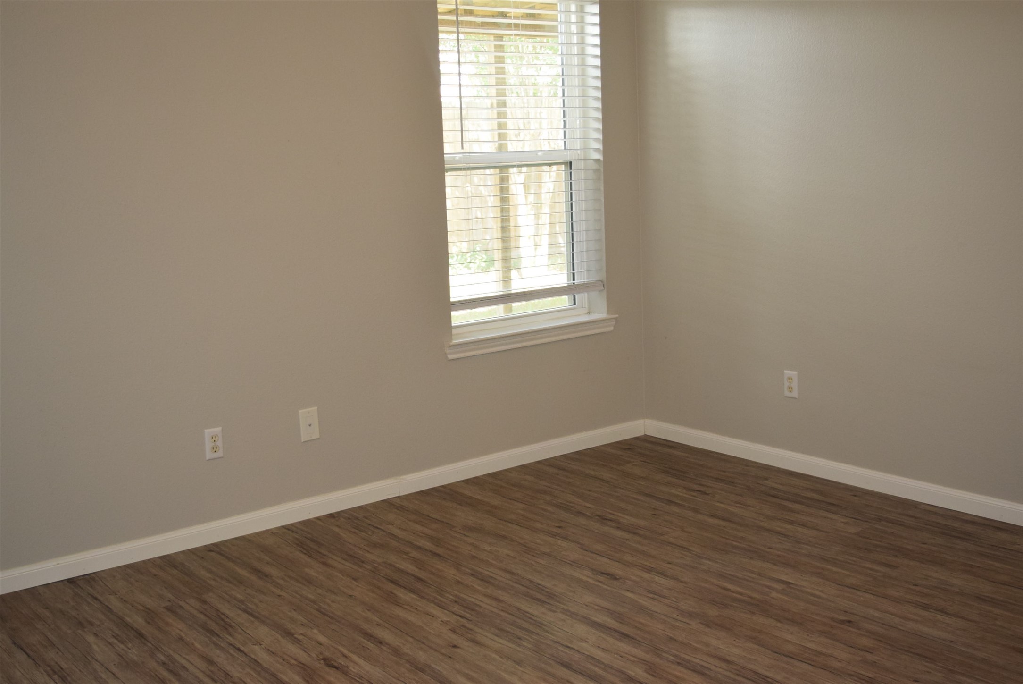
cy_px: 342
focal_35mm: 42
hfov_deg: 46.4
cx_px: 512
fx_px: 1194
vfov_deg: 31.9
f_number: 4.5
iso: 800
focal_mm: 28
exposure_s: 1/80
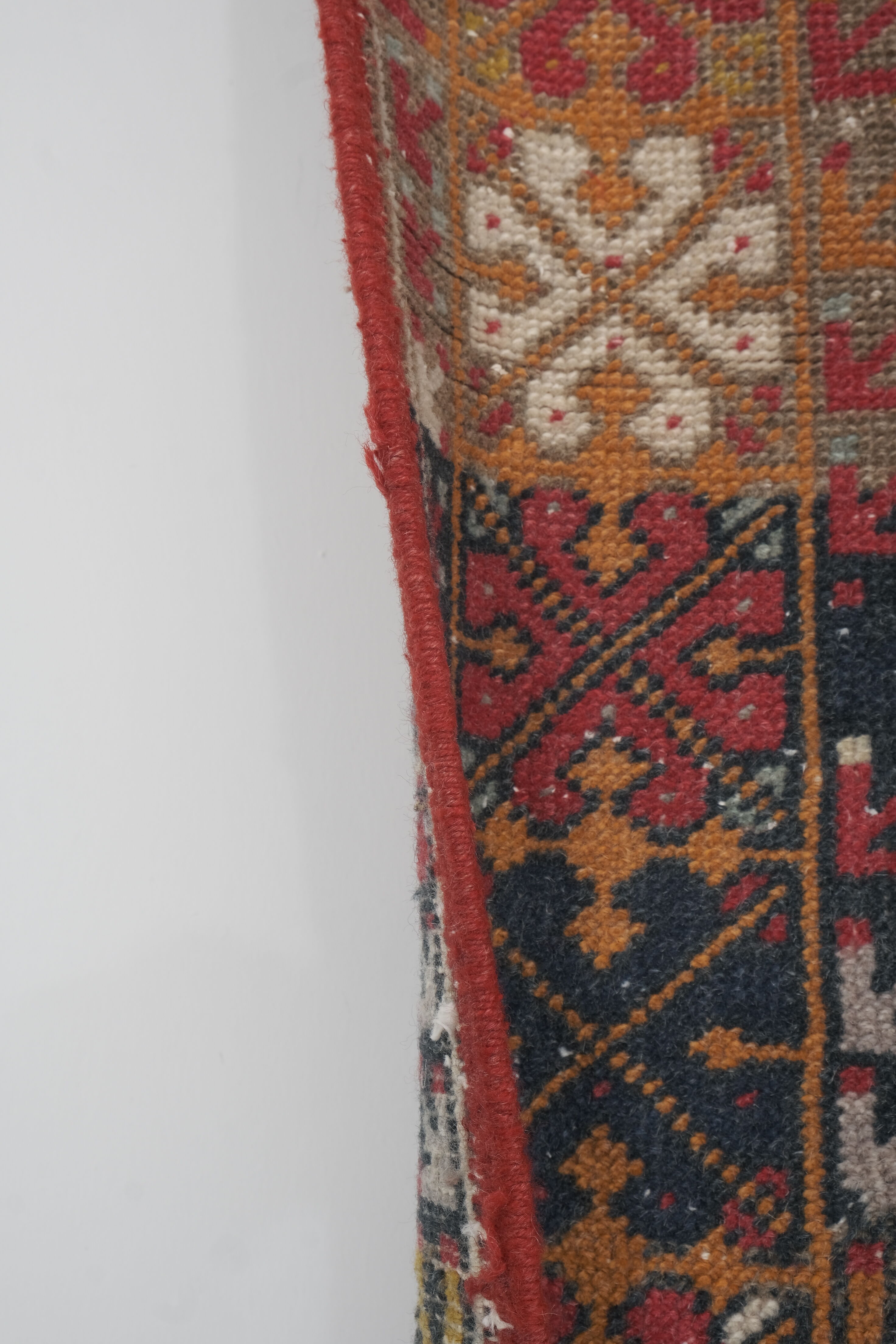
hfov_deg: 33.4
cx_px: 448
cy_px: 672
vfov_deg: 48.5
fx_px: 1493
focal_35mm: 40
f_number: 11
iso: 160
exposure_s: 1/160
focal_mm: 26.5
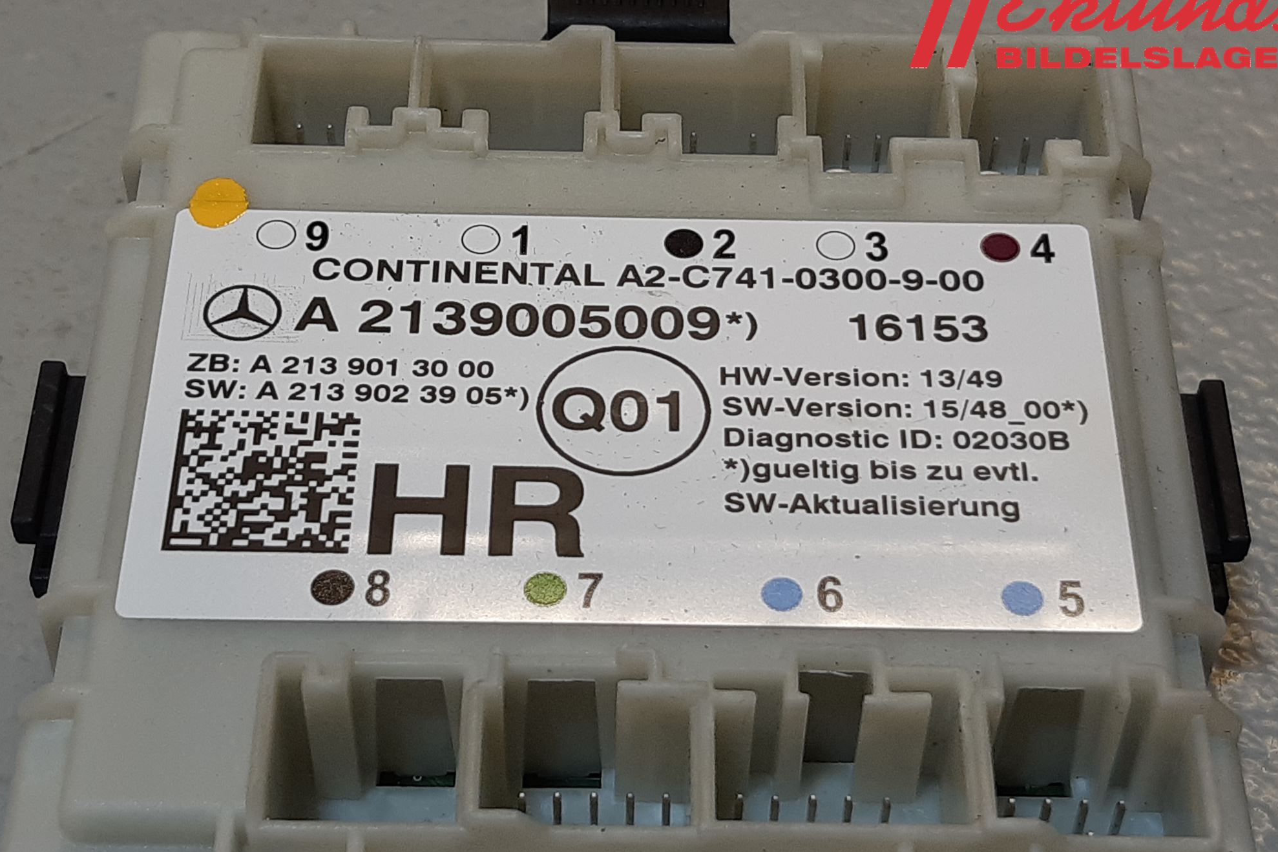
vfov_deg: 46.4
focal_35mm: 28
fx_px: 994
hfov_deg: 65.5
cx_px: 645
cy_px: 455
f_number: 1.7
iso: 40
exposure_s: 1/115
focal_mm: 3.93
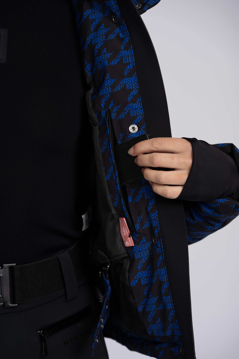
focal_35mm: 120
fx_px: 1195
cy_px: 180
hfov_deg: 11.4
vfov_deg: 17.1
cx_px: 120
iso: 125
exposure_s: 1/200
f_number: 7.1
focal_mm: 120
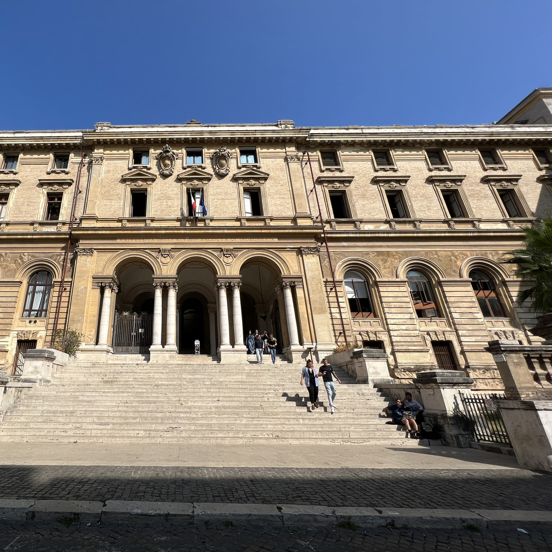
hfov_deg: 84.2
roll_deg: +0.2
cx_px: 181
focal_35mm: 16
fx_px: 289
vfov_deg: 87.4
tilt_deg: +23.1
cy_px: 266
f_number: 1.8
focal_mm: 1.57
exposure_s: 1/2370
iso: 32
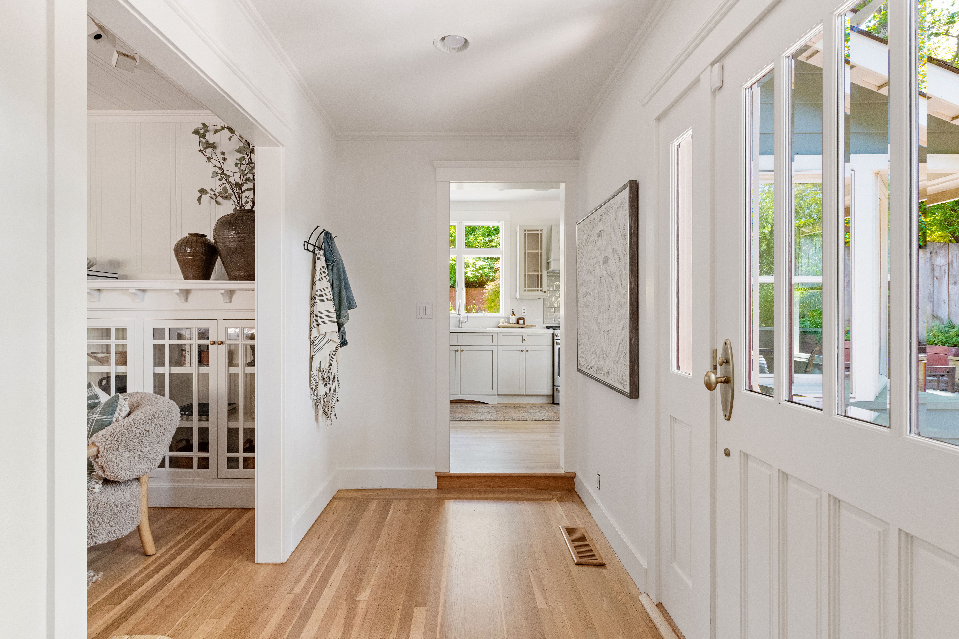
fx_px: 453
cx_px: 480
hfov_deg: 93.3
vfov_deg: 70.4
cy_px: 320
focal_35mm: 17
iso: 1000
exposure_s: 1/5
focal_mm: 17
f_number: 9
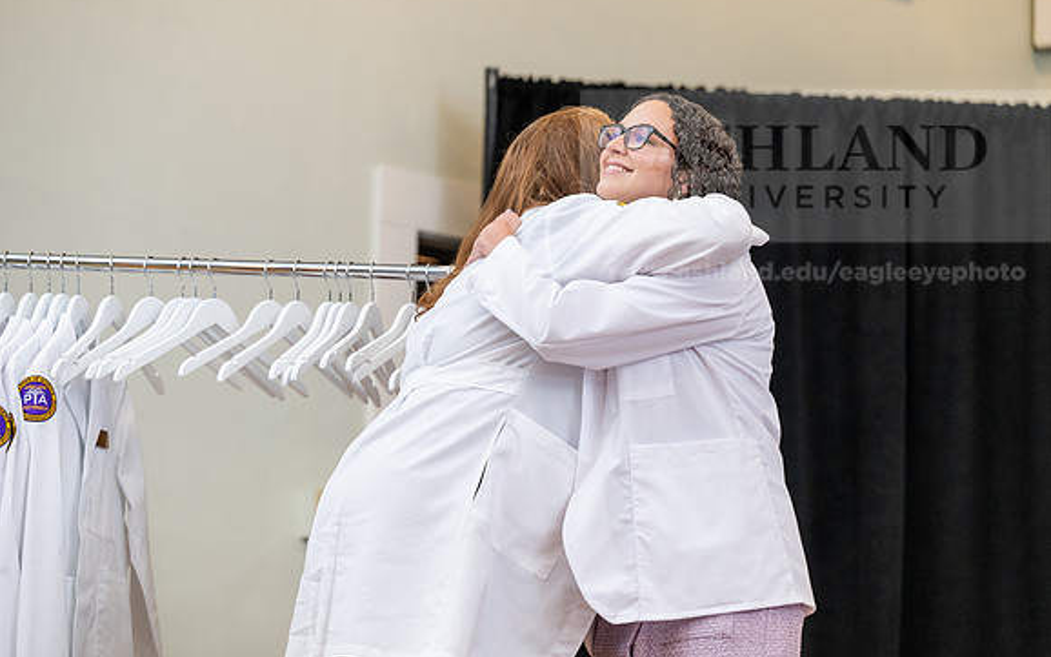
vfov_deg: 9.8
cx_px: 526
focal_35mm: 133
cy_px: 310
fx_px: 3809
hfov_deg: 15.7
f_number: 3.5
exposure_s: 1/200
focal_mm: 130
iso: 1600
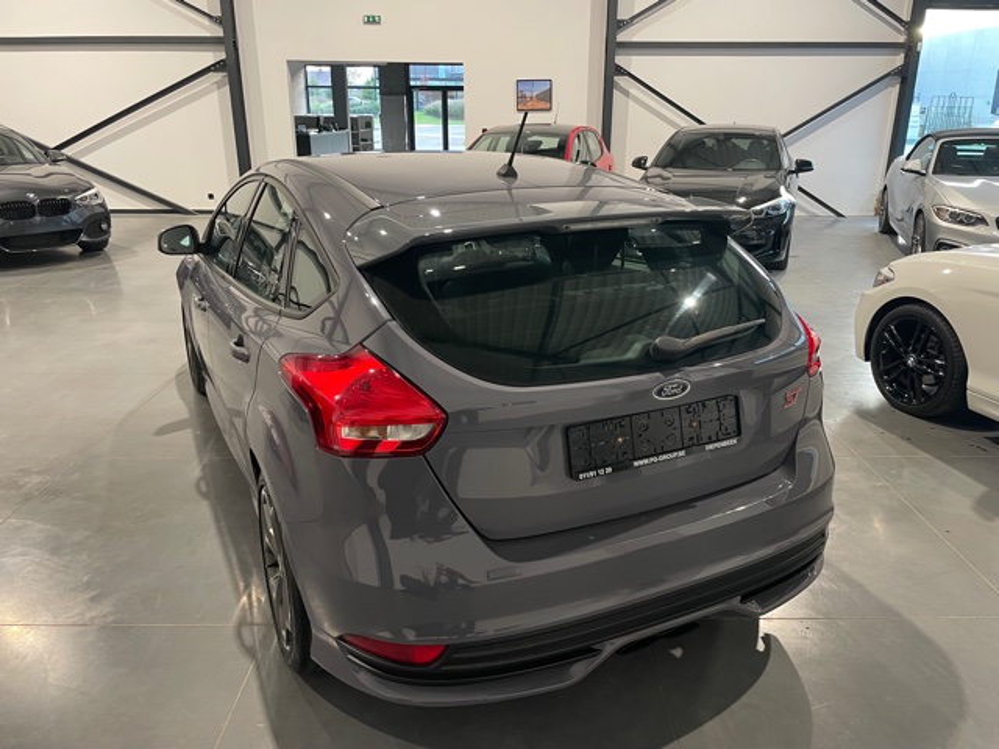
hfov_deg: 67.3
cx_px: 500
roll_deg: -0.4
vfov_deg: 53.1
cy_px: 374
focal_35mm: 26
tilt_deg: -19.8
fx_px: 750
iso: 160
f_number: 1.6
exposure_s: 1/50
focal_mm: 4.2
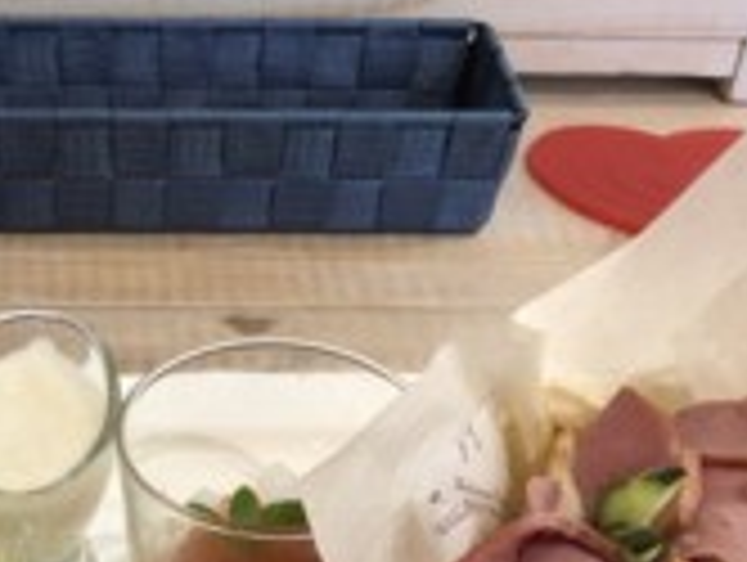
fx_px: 1642
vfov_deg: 18.2
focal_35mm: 76
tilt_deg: -44.0
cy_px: 724
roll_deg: +0.2
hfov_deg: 24.8
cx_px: 68
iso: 50
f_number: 1.8
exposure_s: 1/16
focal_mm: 4
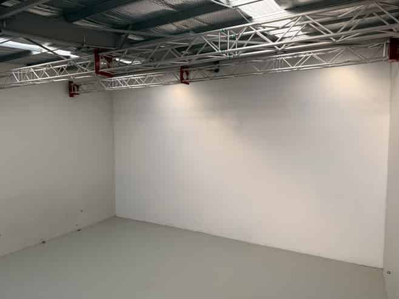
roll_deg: +0.1
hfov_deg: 71.6
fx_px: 277
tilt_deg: -3.5
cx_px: 200
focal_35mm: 24
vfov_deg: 56.8
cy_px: 150
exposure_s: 1/274
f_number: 1.78
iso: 64
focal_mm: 6.76
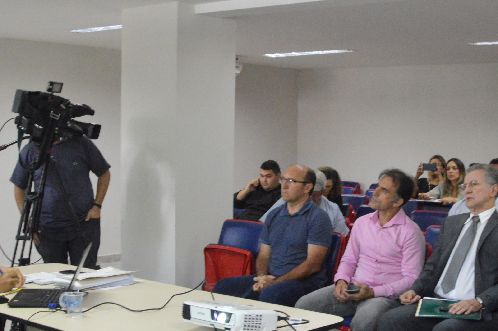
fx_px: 802
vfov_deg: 23.2
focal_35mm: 58
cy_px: 226
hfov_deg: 34.2
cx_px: 326
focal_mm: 18
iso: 3200
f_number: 5.6
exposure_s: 1/100
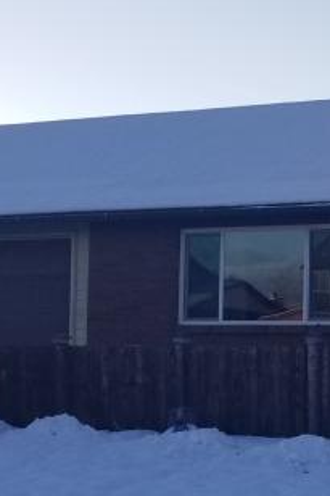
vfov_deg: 22.6
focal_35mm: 90
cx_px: 476
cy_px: 303
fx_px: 1239
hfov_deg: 14.3
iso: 50
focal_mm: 4.25
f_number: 1.7
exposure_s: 1/1468
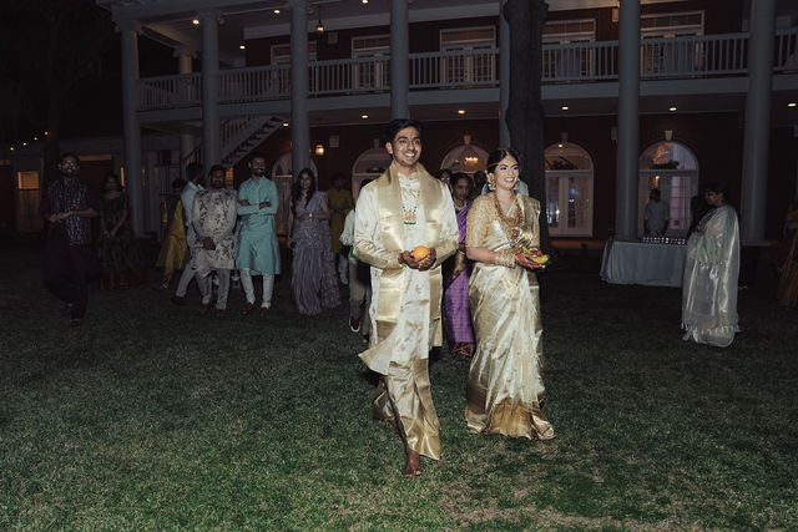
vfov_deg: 52.4
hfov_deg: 72.8
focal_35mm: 24
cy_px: 266
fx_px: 541
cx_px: 395
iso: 800
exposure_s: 1/250
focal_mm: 24
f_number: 4
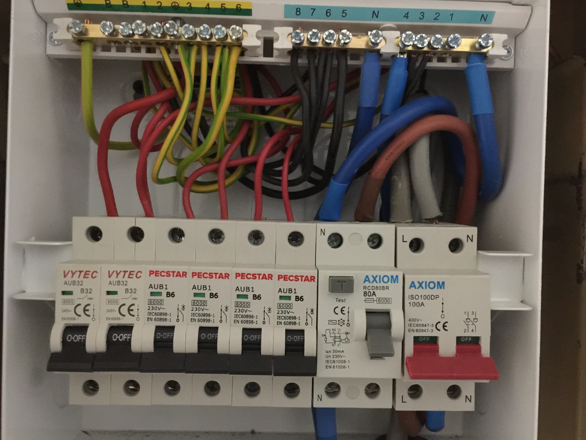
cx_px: 293
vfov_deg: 48.2
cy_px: 220
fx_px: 491
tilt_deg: -0.3
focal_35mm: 29
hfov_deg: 61.7
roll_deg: -1.0
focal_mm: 4.15
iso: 160
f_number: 2.2
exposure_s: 1/4
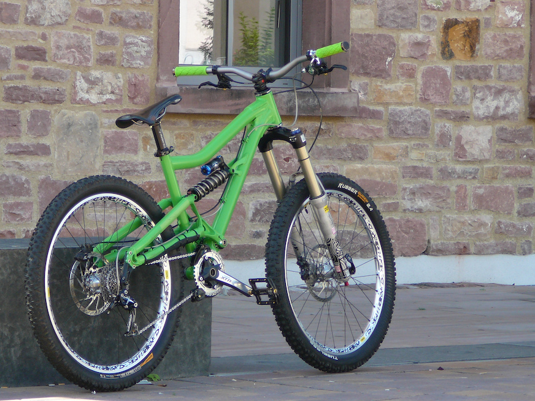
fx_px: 2921
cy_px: 181
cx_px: 241
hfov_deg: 10.5
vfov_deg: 7.9
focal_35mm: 189
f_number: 4
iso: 80
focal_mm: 23.9
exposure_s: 1/125
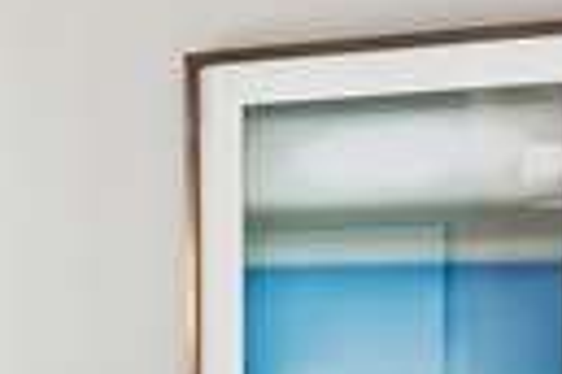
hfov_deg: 11.8
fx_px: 2357
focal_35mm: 151
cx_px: -634
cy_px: 385
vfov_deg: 9.0
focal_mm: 19
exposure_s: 1/30
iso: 320
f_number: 8
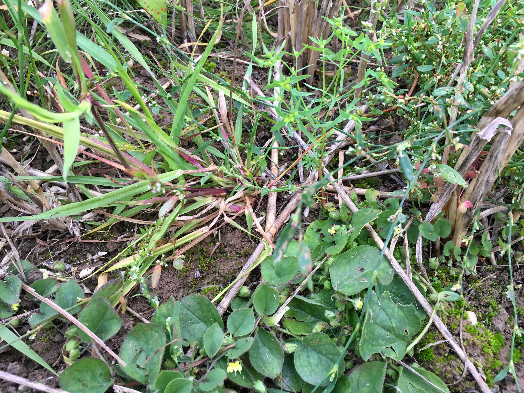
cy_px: 196
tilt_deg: -46.0
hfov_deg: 61.7
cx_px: 262
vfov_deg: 48.2
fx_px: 439
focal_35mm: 29
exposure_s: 1/33
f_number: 2.2
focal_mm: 4.2
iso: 32
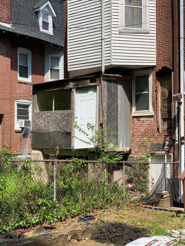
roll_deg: -0.1
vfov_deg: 36.8
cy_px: 123
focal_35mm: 52
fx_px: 371
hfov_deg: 28.0
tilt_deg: +3.6
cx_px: 92
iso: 16
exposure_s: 1/1089
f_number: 2.4
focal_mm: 6
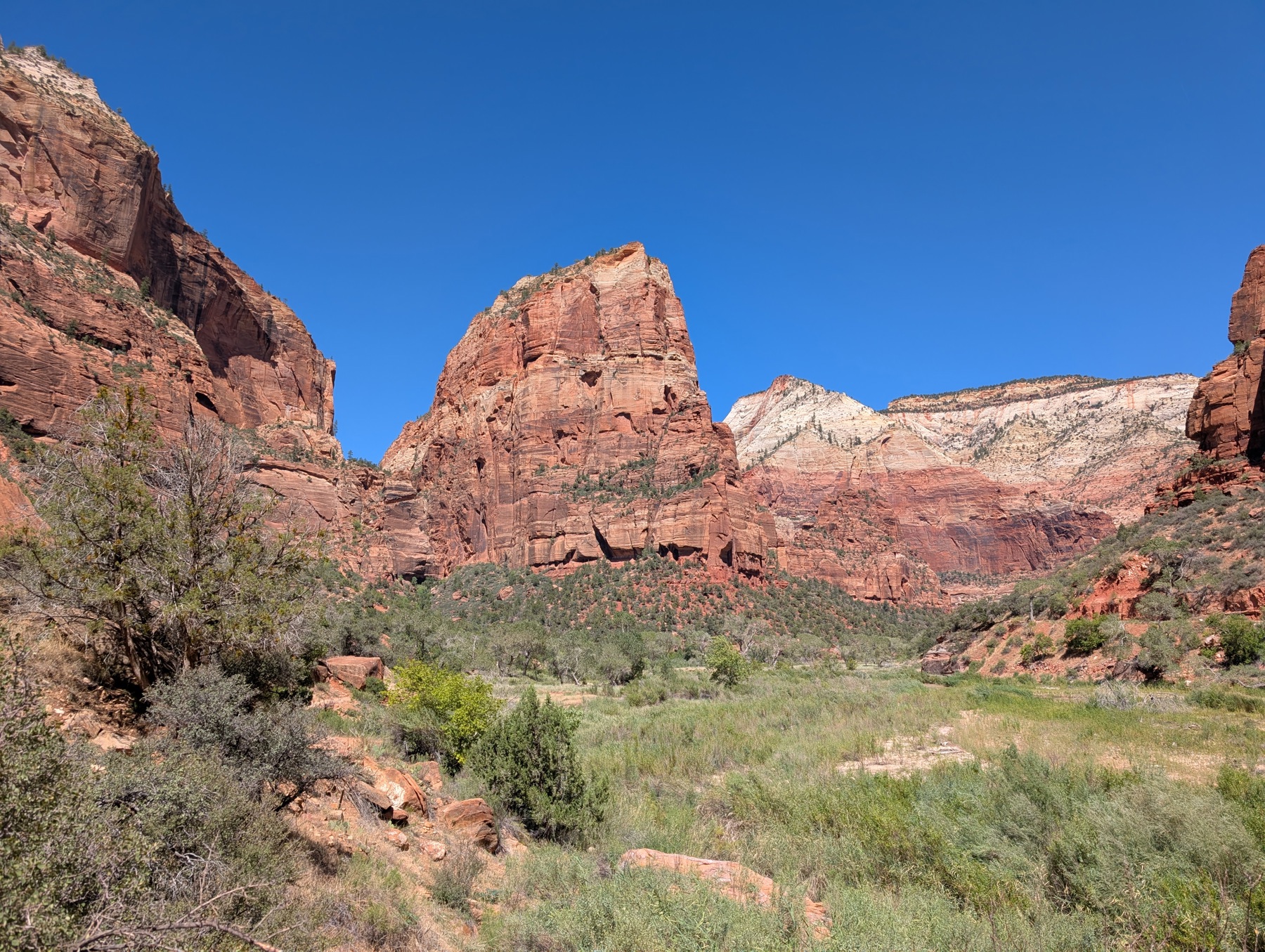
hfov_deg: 71.5
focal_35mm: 24
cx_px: 632
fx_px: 878
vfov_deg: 56.9
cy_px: 476
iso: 18
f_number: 1.68
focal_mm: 6.9
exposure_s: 1/822
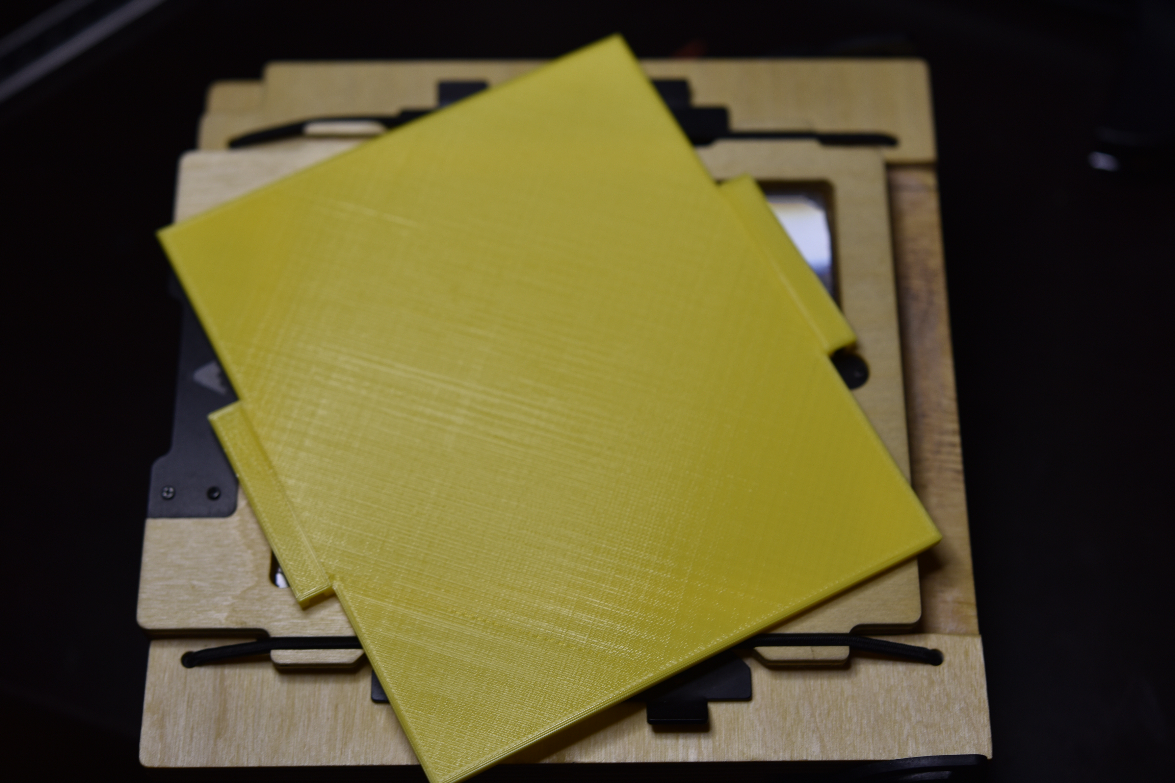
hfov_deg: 32.9
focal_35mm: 61
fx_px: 1991
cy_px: 398
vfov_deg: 22.3
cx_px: 578
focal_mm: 60
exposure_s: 1/60
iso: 180
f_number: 4
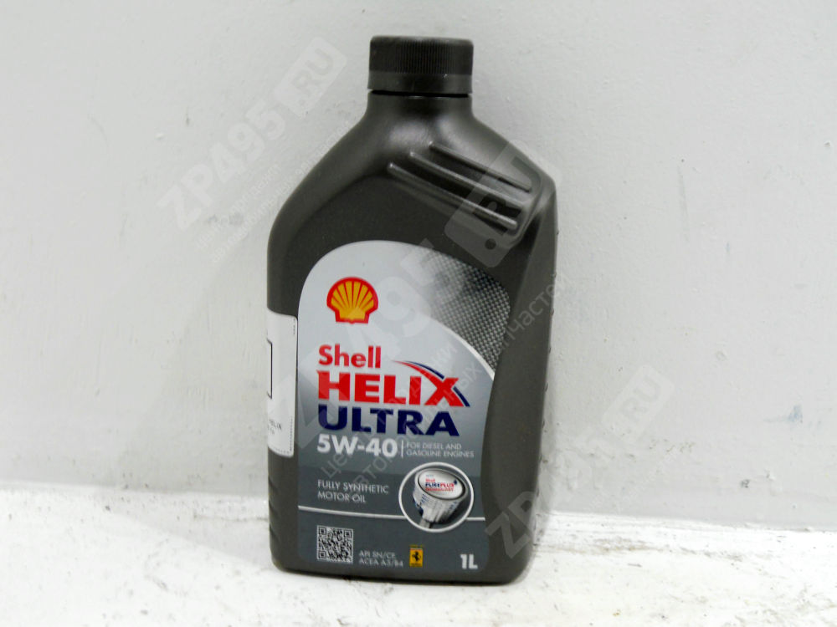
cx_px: 418
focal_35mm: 38
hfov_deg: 49.0
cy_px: 314
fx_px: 919
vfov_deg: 37.7
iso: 250
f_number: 3.9
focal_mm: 6.9
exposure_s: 1/30
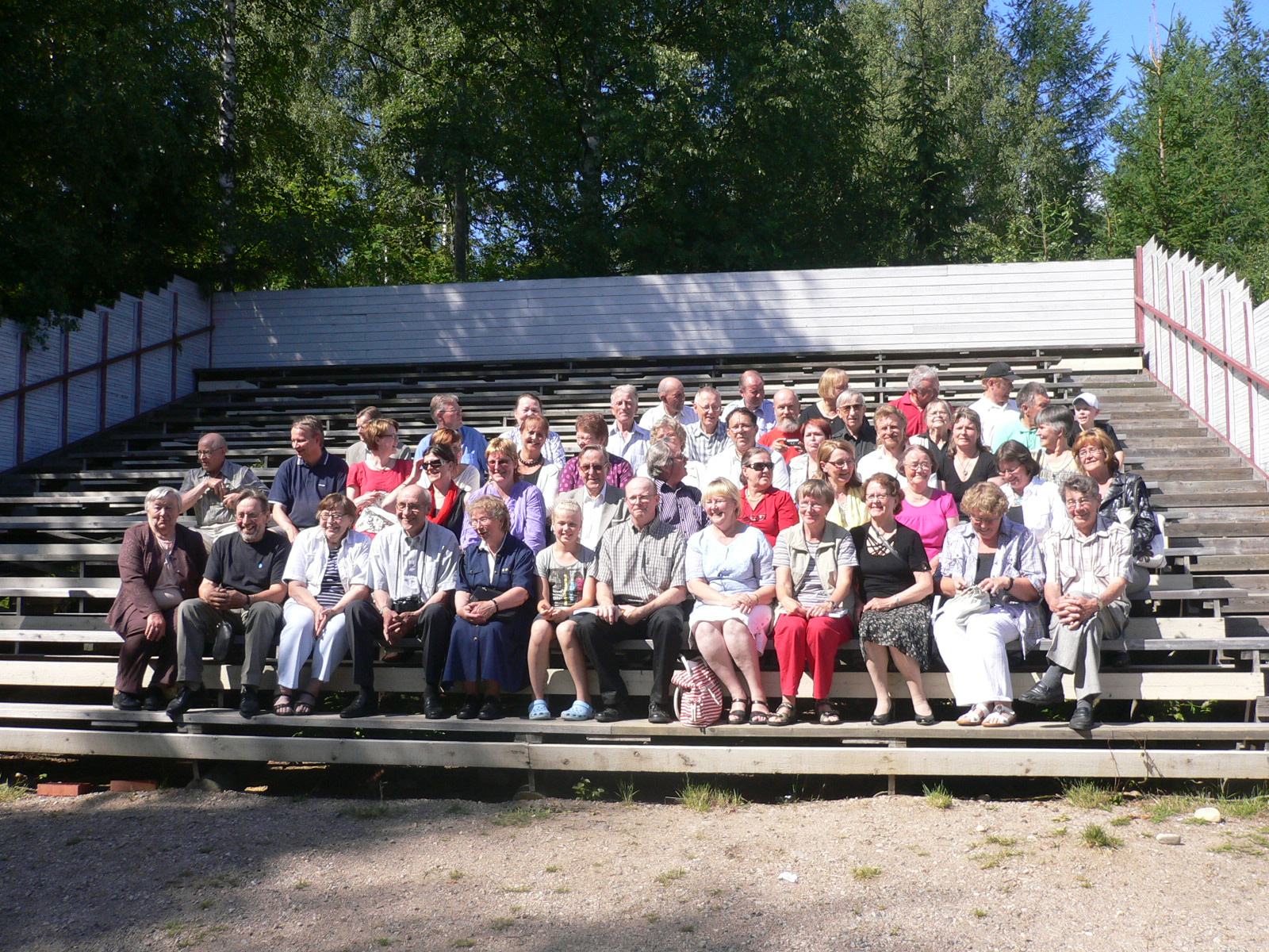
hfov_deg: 52.6
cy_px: 476
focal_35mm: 35
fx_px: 1283
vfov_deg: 40.7
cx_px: 634
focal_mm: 5.8
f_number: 5.6
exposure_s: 1/250
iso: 100
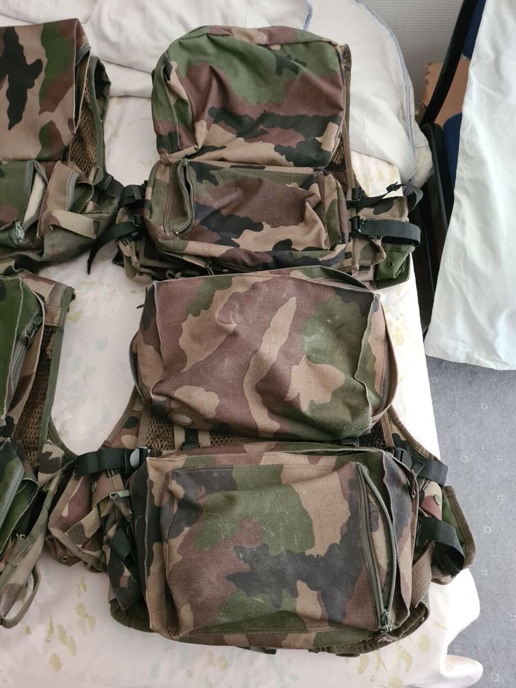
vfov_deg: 67.3
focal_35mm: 26
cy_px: 344
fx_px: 517
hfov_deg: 53.1
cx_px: 258
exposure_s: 1/33
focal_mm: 5.4
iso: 500
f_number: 1.8
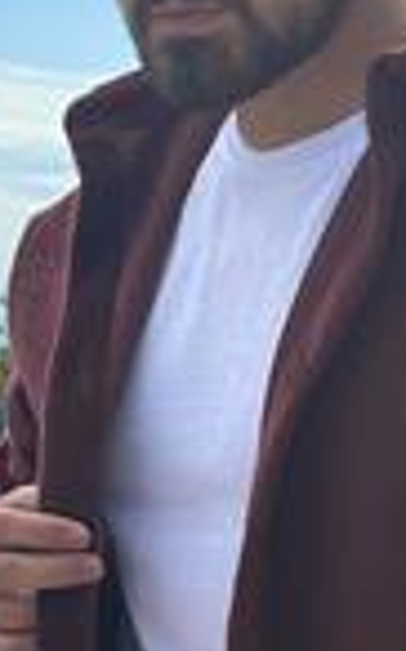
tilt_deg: -3.7
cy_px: 593
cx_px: 361
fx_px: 2891
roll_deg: -0.2
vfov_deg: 12.7
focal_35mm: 163
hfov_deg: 8.0
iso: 80
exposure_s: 1/4587
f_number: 1.78
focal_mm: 6.76
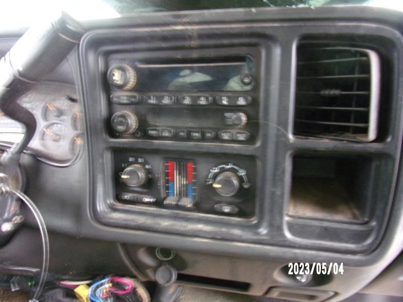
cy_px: 151
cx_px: 202
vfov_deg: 56.8
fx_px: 279
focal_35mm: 24
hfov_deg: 71.6
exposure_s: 1/7
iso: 400
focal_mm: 4.3
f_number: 3.3
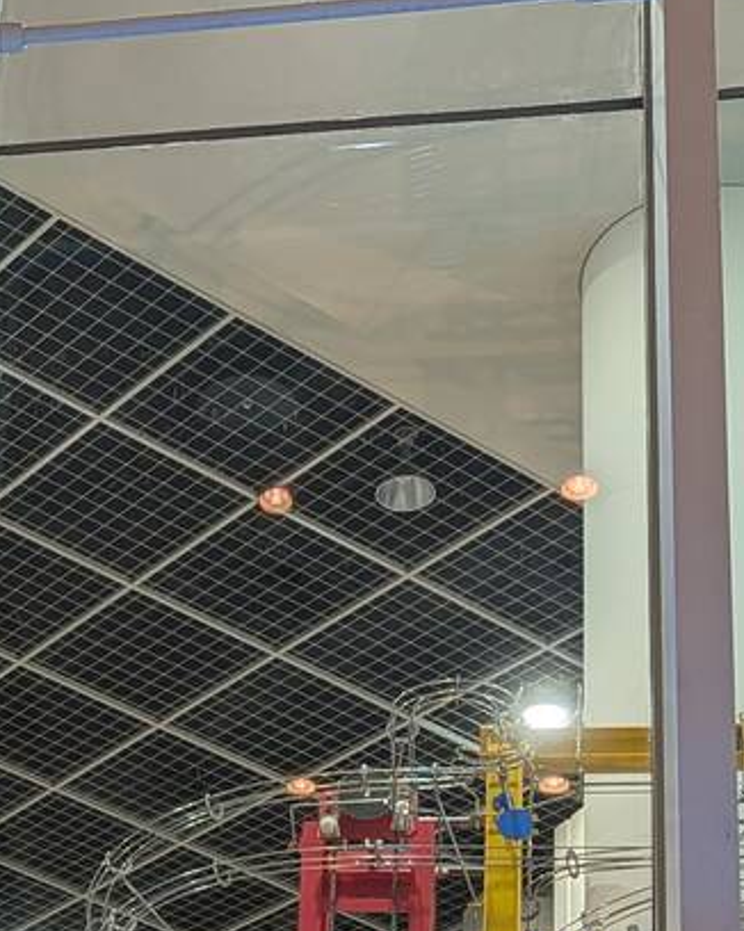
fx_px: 2534
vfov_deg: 20.1
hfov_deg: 15.9
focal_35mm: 92
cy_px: 961
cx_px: -204
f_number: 1.68
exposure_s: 1/252
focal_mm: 6.9
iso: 28
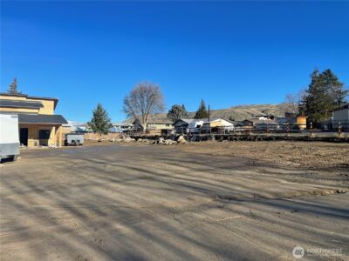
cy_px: 130
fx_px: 252
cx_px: 174
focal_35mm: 25
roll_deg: +0.2
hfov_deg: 69.4
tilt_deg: +1.2
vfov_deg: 54.9
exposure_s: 1/3165
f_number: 1.6
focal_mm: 5.1
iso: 32
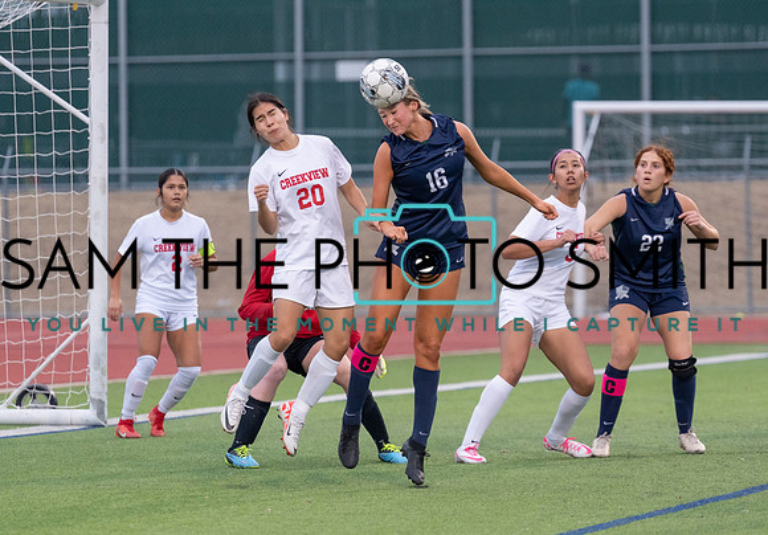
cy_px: 226
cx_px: 462
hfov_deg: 6.5
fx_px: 6730
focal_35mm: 311
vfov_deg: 4.6
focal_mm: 239
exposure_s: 1/1000
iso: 2000
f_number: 4
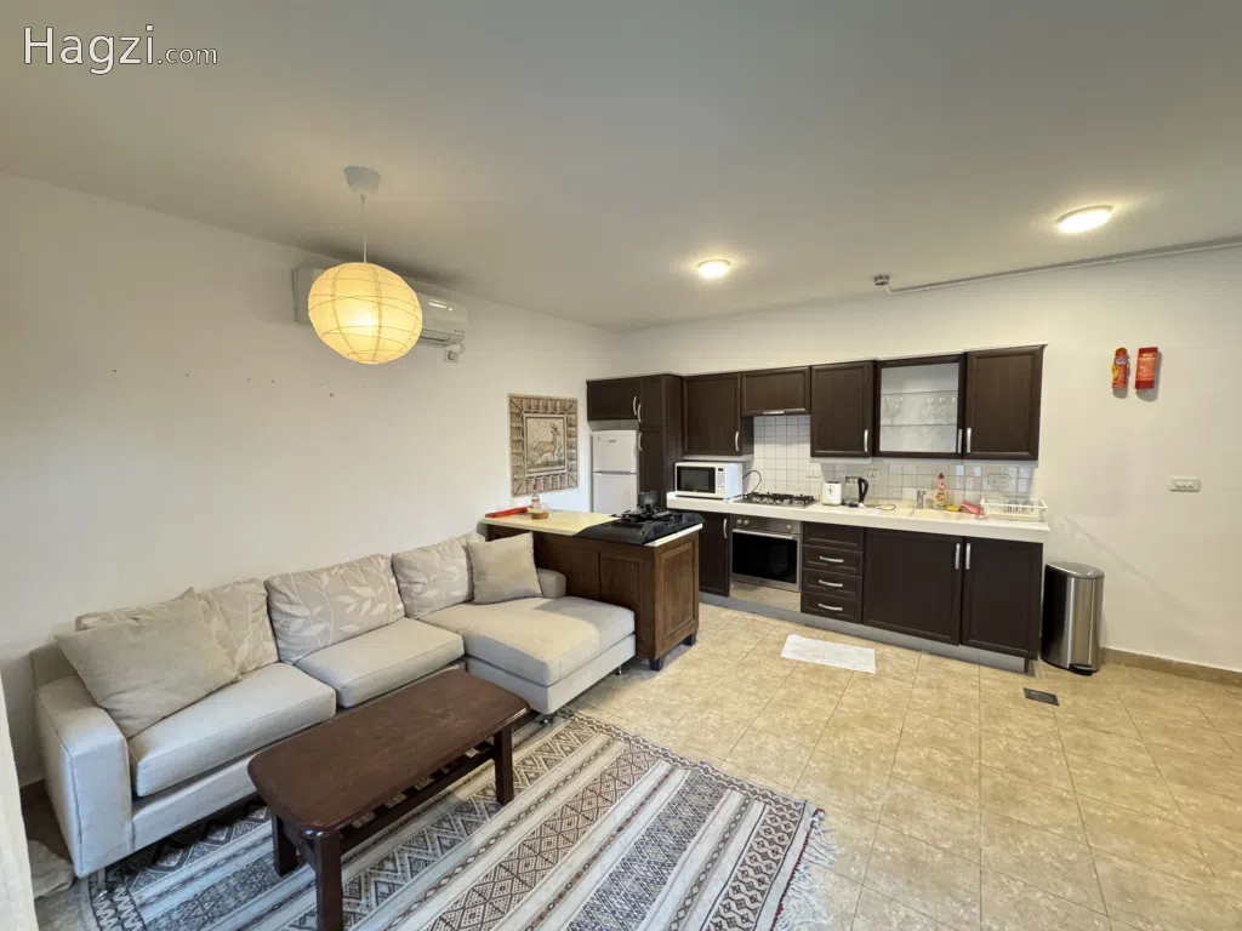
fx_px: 502
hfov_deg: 102.1
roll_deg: +0.2
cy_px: 466
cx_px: 621
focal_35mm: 14
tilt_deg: -3.0
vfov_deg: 85.7
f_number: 2.2
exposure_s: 1/50
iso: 500
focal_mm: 2.22
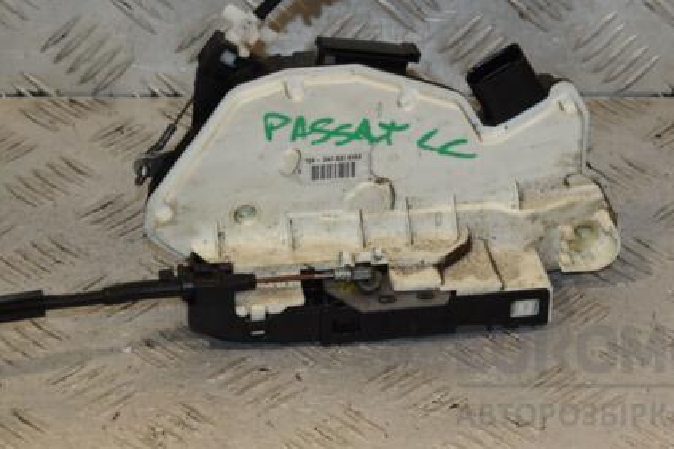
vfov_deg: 9.2
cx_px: 425
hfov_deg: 13.8
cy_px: 137
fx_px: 2789
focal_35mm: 149
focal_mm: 70
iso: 800
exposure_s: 1/200
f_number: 8
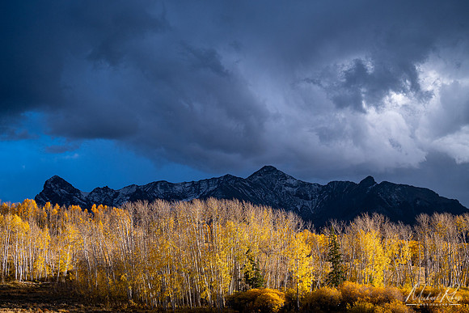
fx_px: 977
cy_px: 156
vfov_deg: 18.2
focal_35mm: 75
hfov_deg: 27.0
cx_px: 234
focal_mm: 50
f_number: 5.6
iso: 250
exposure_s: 1/160
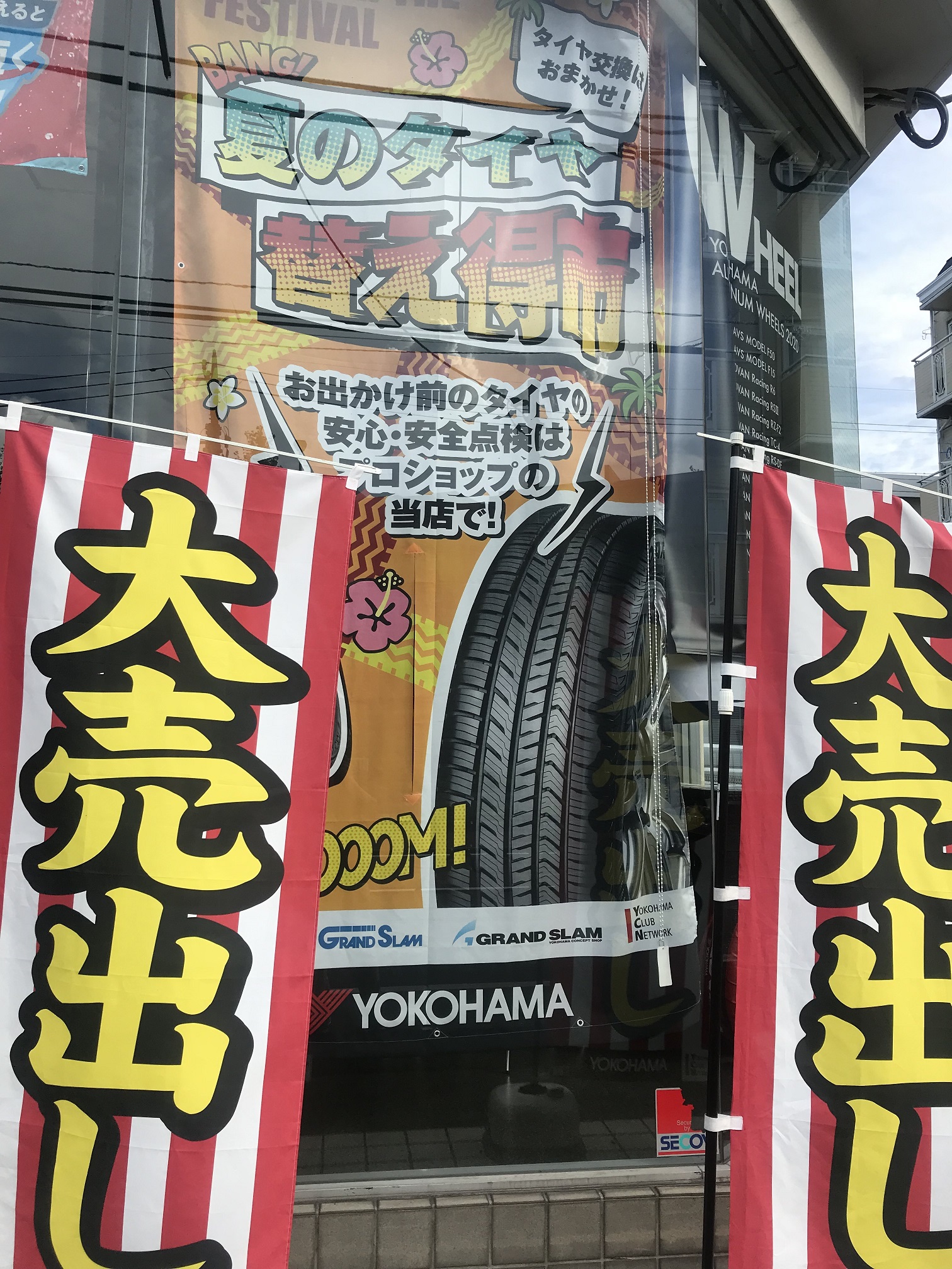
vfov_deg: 63.4
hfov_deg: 49.7
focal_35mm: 28
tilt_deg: +8.4
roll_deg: -0.7
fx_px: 1027
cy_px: 634
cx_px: 476
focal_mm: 3.99
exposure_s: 1/754
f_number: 1.8
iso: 20
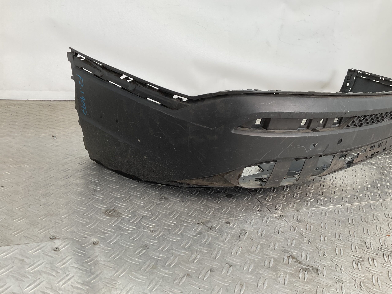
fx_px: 328
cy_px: 147
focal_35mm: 29
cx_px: 196
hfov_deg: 61.7
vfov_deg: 48.2
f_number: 1.8
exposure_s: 1/120
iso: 20
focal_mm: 3
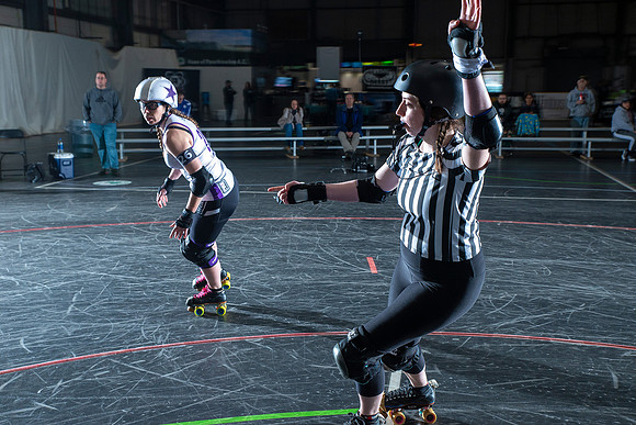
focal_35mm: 44
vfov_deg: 30.5
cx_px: 318
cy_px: 212
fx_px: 777
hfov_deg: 44.5
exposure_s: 1/160
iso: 800
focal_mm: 44
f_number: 7.1
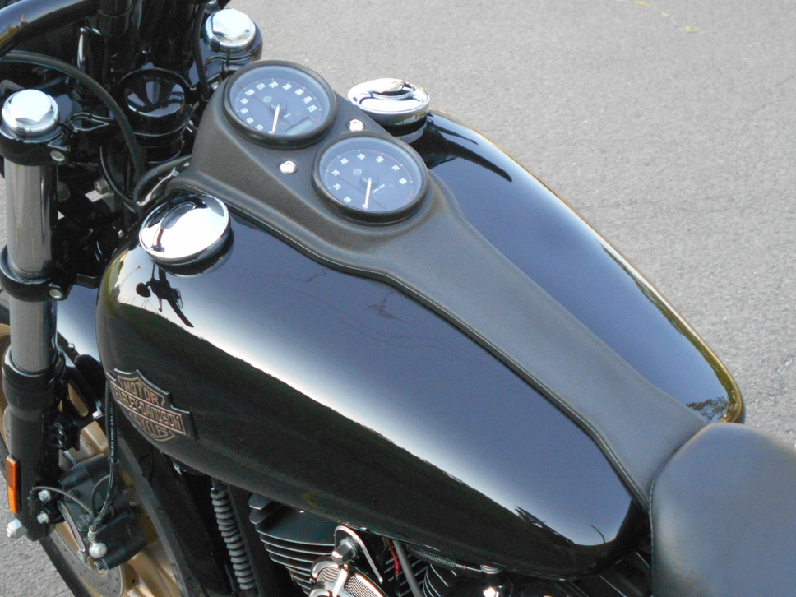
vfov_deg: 23.7
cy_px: 295
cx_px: 399
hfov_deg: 31.2
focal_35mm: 62
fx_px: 1426
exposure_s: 1/250
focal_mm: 8.8
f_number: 4.5
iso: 450
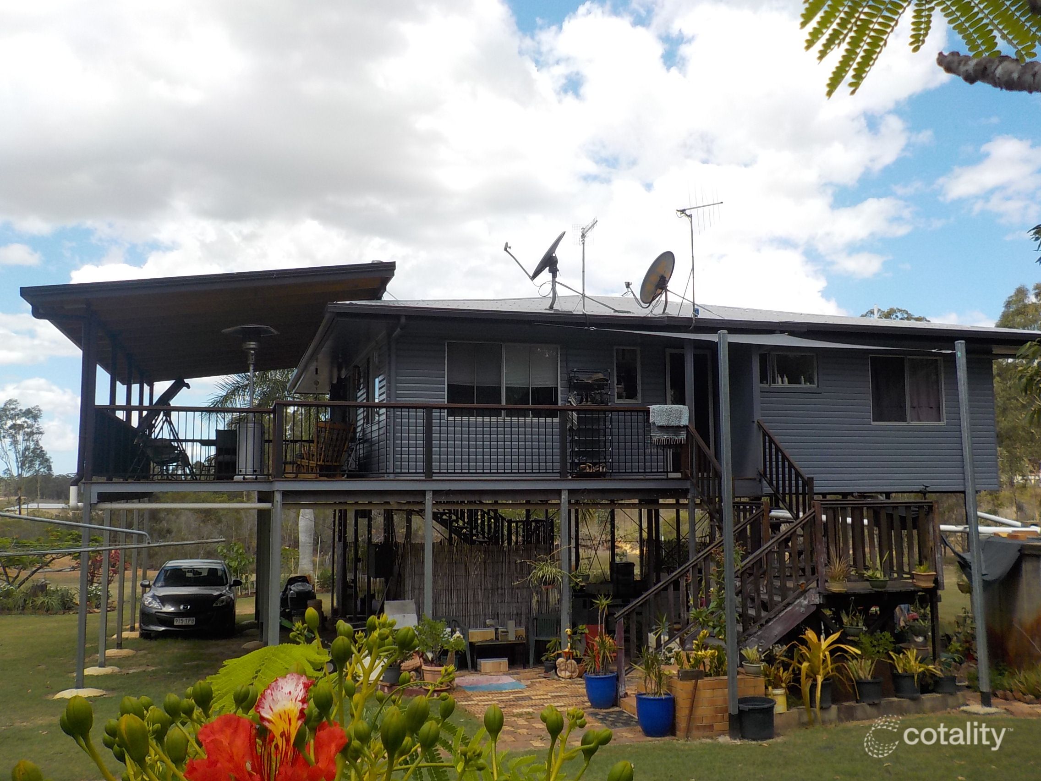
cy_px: 390
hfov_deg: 60.0
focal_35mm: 30
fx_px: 902
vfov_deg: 46.8
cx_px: 520
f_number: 3.3
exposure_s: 1/1000
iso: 125
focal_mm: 4.1
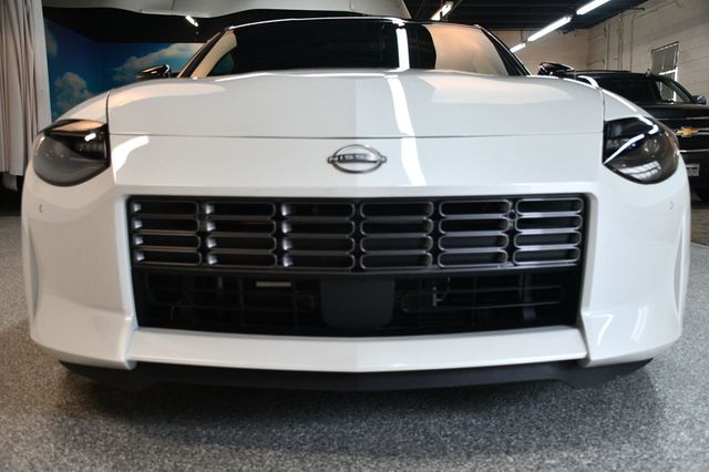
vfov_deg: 34.2
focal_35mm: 39
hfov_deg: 49.6
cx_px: 354
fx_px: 768
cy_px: 236
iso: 900
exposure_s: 1/125
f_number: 3.8
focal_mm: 26
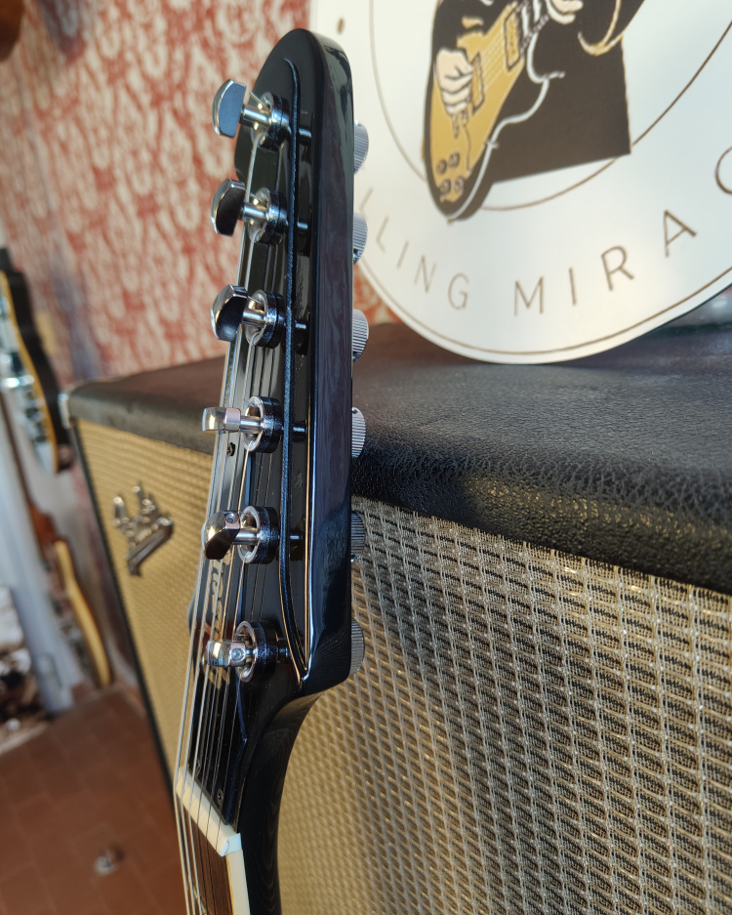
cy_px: 457
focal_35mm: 27
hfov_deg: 53.2
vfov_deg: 64.1
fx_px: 731
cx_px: 390
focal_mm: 5.59
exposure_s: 1/50
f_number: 1.8
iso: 250
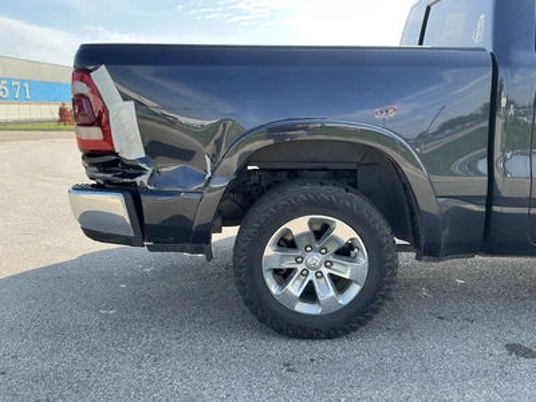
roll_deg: +0.0
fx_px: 434
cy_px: 201
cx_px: 268
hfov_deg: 63.4
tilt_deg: -9.1
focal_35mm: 28
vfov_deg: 49.7
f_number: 1.8
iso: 25
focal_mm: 3
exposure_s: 1/380
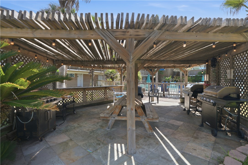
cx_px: 124
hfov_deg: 96.7
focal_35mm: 16
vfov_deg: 73.7
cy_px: 82
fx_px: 110
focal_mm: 16
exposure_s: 1/60
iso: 100
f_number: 4
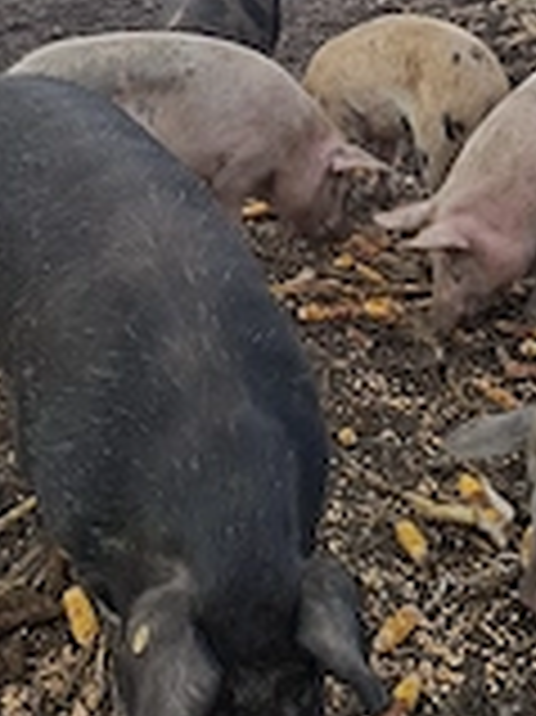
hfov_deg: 25.1
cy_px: -14
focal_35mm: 58
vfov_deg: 30.7
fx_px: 1199
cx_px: 333
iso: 50
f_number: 1.8
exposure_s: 1/417
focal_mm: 5.54
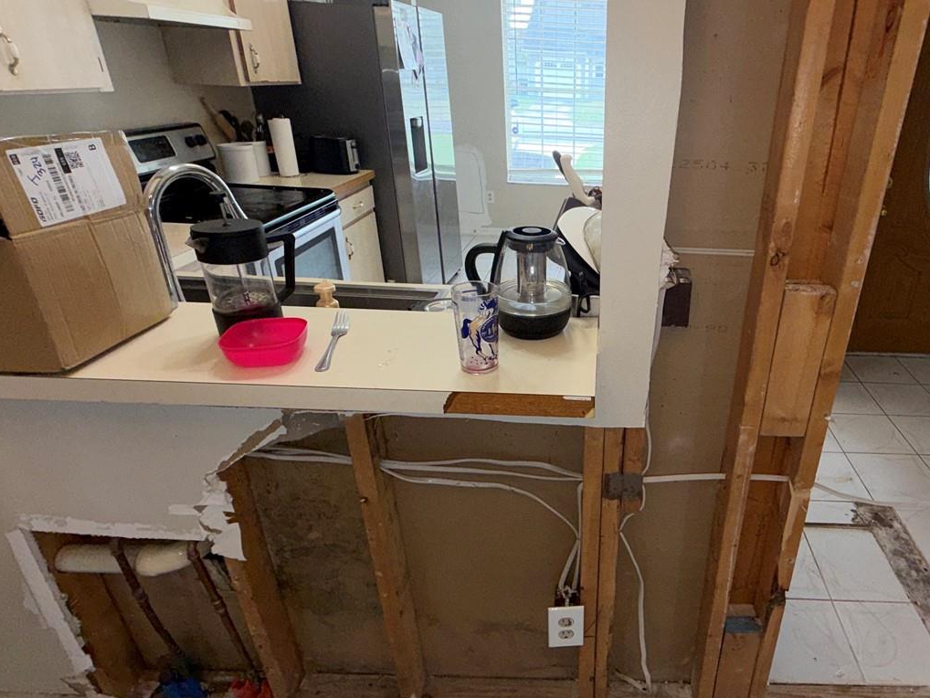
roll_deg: -1.9
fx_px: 591
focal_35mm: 22
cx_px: 617
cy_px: 358
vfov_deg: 61.1
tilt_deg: -27.1
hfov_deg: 74.1
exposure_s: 1/120
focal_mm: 2.22
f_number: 2.2
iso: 64
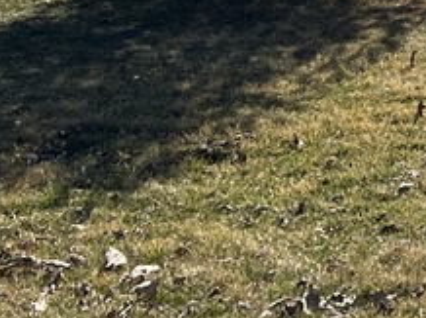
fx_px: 2114
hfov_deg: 10.3
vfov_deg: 8.2
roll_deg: -2.0
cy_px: -330
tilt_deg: -2.3
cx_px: 932
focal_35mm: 172
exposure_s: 1/6579
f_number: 1.5
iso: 50
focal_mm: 5.7
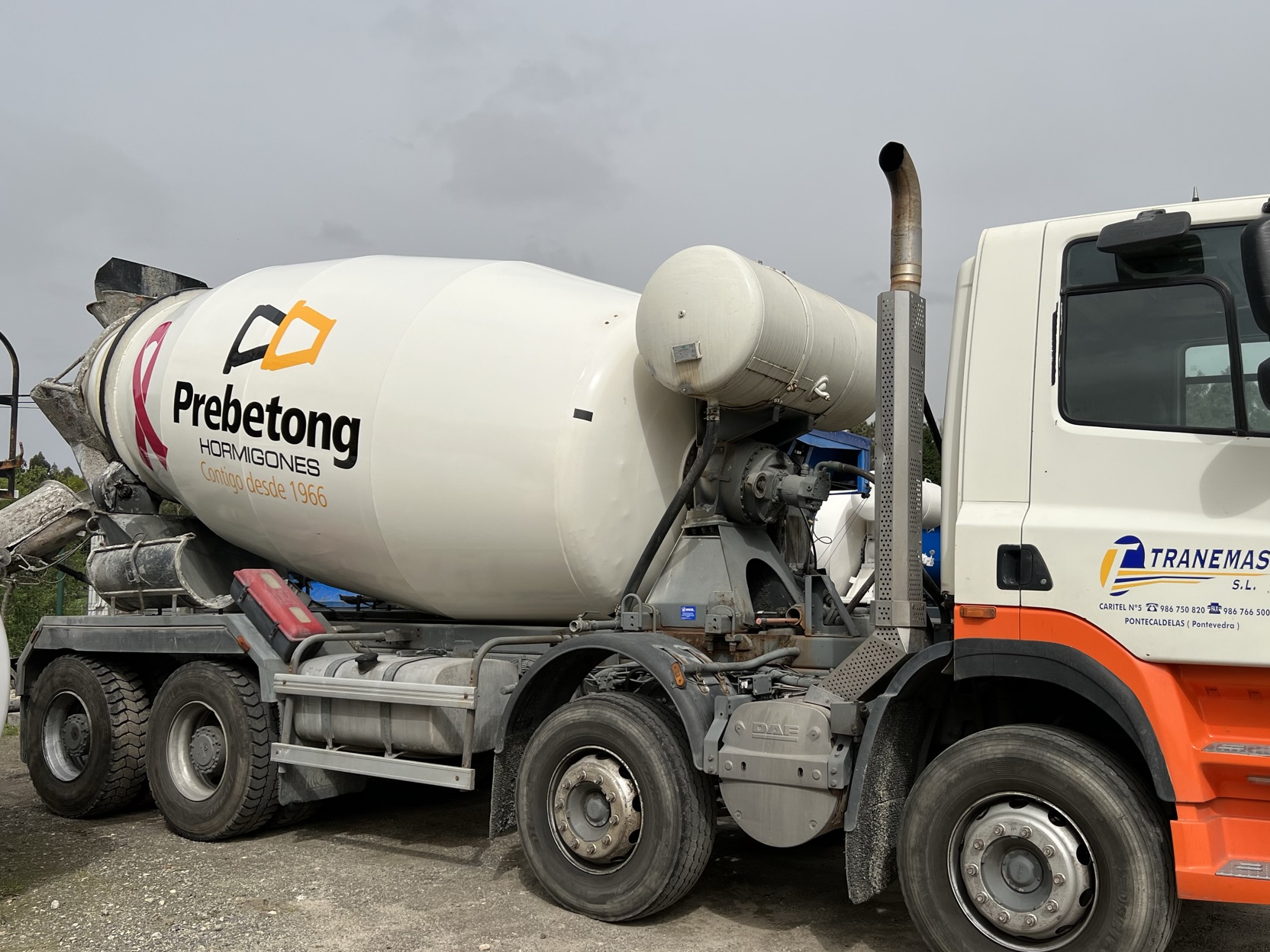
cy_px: 531
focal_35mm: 32
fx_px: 1174
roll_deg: -0.4
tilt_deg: +0.6
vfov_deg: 44.1
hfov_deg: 56.6
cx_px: 730
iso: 50
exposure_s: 1/7463
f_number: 1.5
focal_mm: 5.7
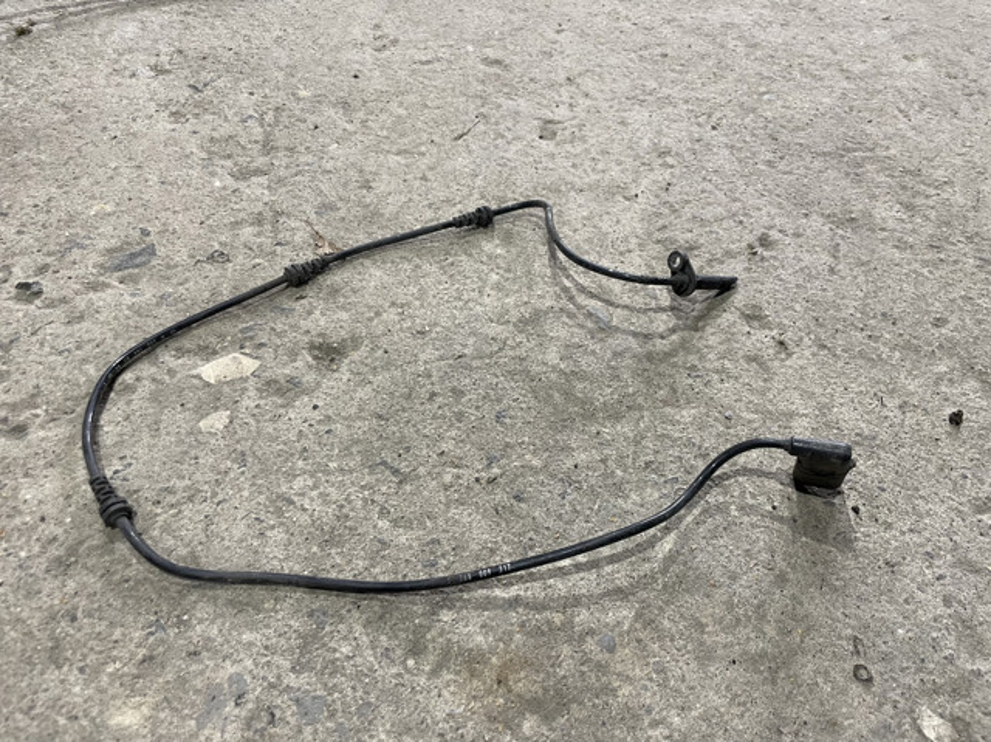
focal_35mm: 26
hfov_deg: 67.3
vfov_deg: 53.0
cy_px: 371
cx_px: 496
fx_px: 744
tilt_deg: -47.7
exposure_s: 1/50
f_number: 1.6
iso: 100
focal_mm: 4.2
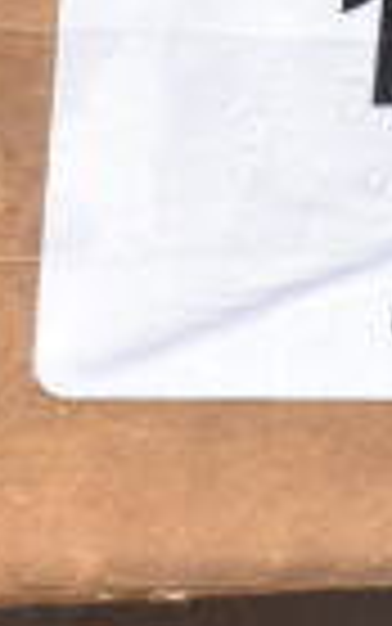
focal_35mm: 167
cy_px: 146
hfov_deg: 7.2
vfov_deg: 12.5
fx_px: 2856
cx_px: -676
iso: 1600
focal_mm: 25
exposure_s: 1/800
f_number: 14
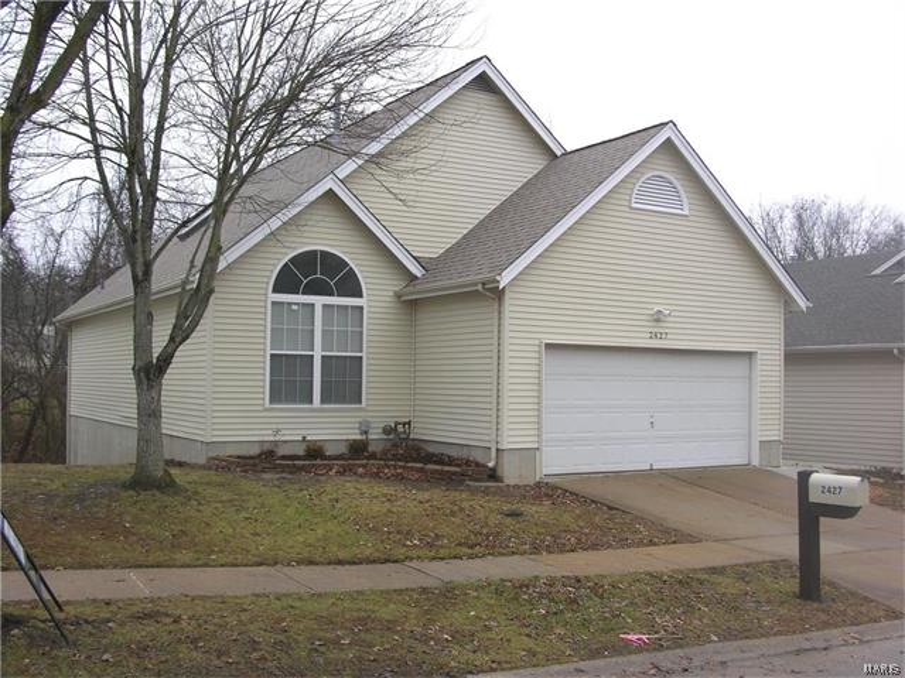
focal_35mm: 39
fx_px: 1020
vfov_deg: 36.8
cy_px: 339
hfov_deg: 47.9
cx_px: 452
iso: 50
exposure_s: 1/80.6
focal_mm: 10
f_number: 3.6
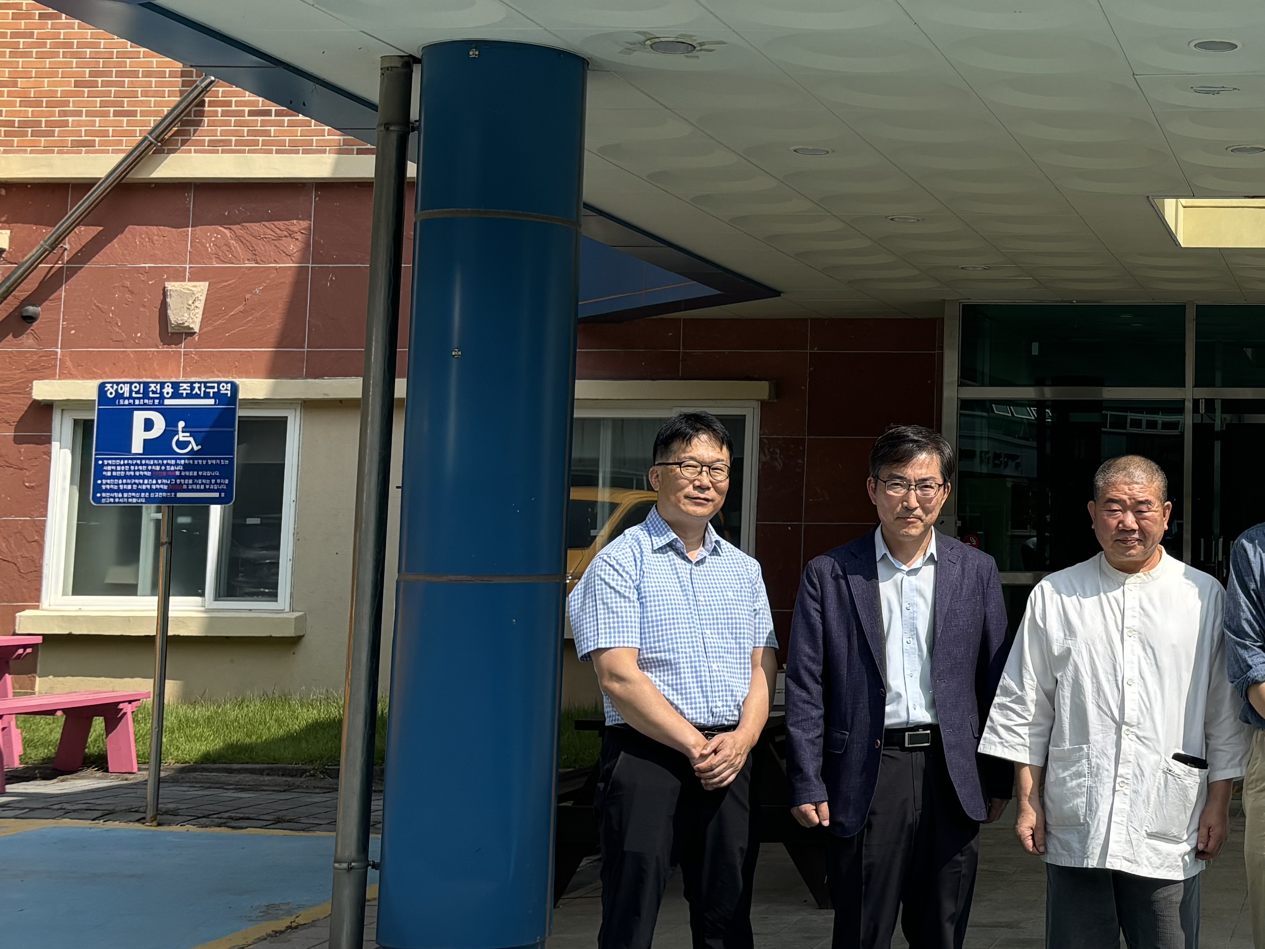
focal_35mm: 59
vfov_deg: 24.8
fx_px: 2156
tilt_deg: +4.6
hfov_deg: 30.6
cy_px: 359
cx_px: 1235
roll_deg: +0.0
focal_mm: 5.96
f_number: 1.6
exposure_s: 1/2710
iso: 50
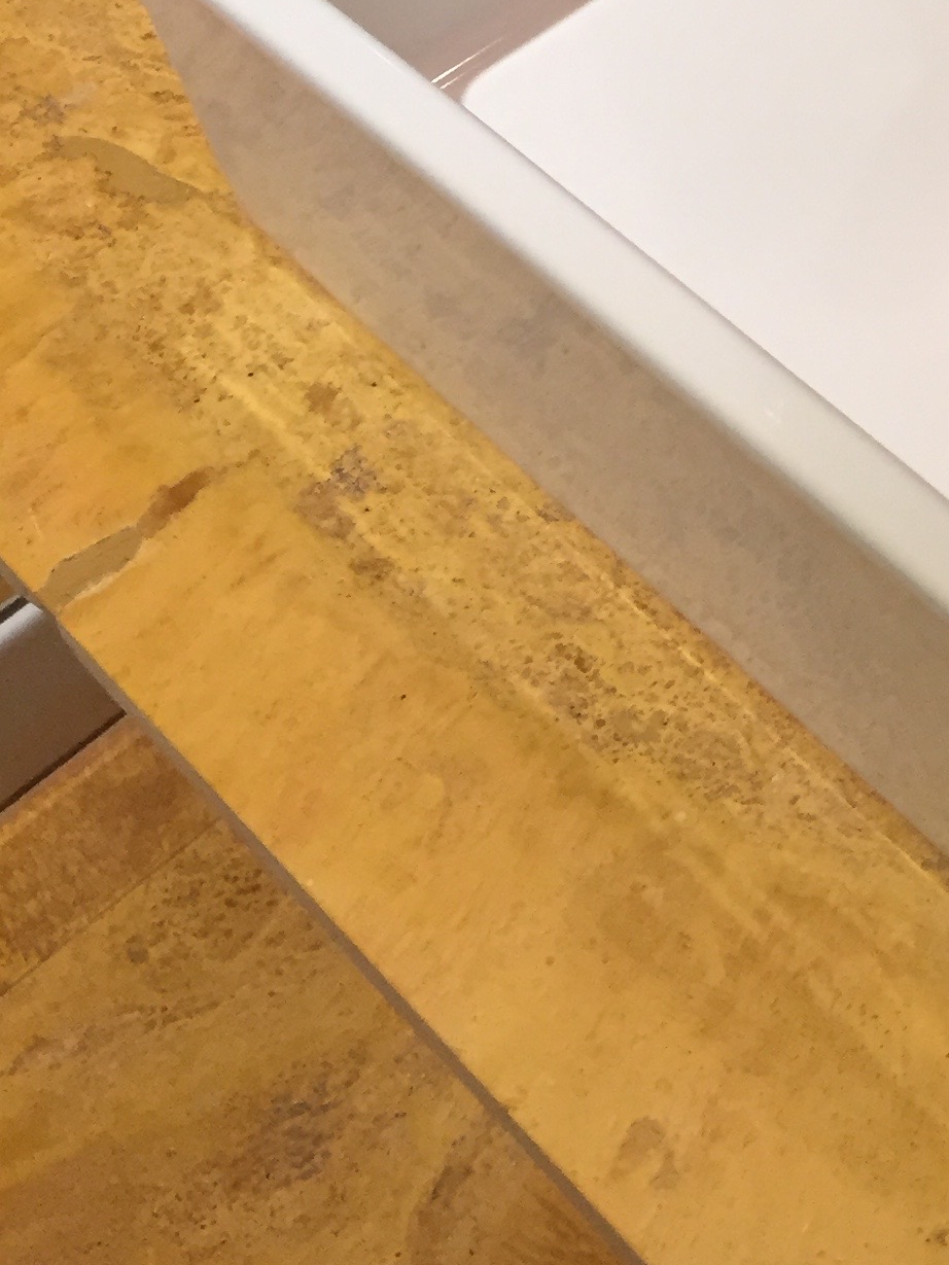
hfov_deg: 17.9
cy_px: -306
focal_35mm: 77
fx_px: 2814
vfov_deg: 23.0
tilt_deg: -40.4
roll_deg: +2.9
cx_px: 1243
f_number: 2.2
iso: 160
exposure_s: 1/33
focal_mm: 4.15
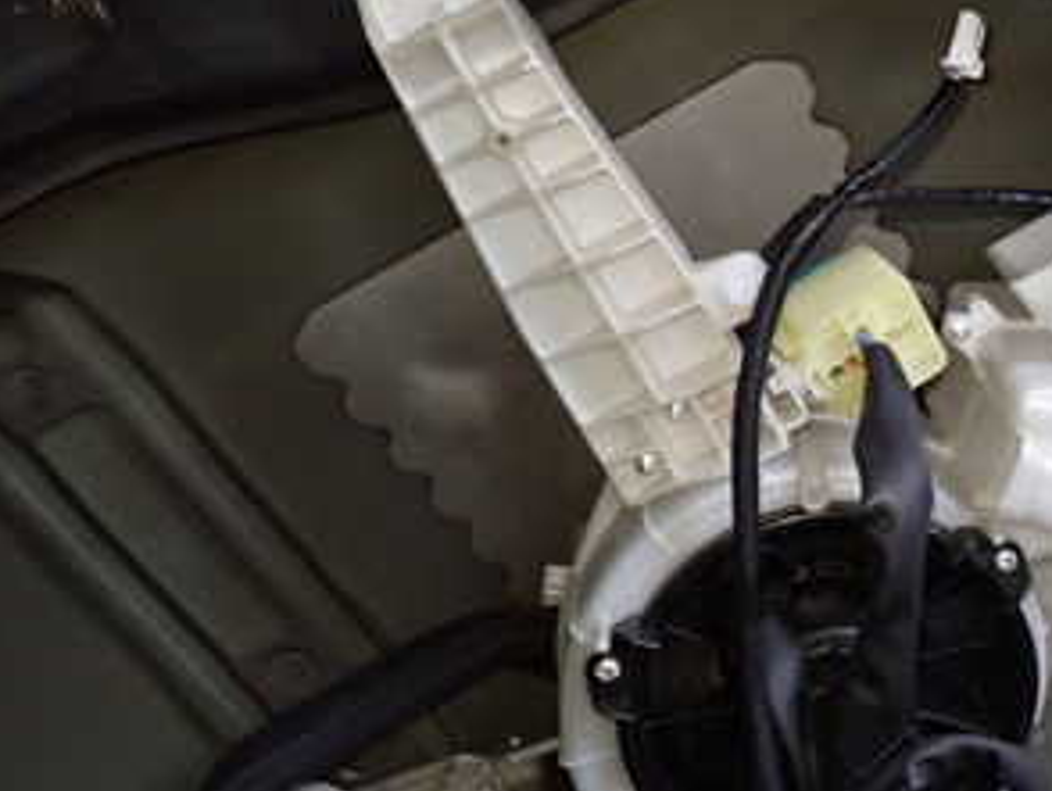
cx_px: 1059
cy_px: 365
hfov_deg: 34.1
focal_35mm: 51
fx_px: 1551
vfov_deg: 28.6
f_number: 2
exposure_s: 1/30
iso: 640
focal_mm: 4.5
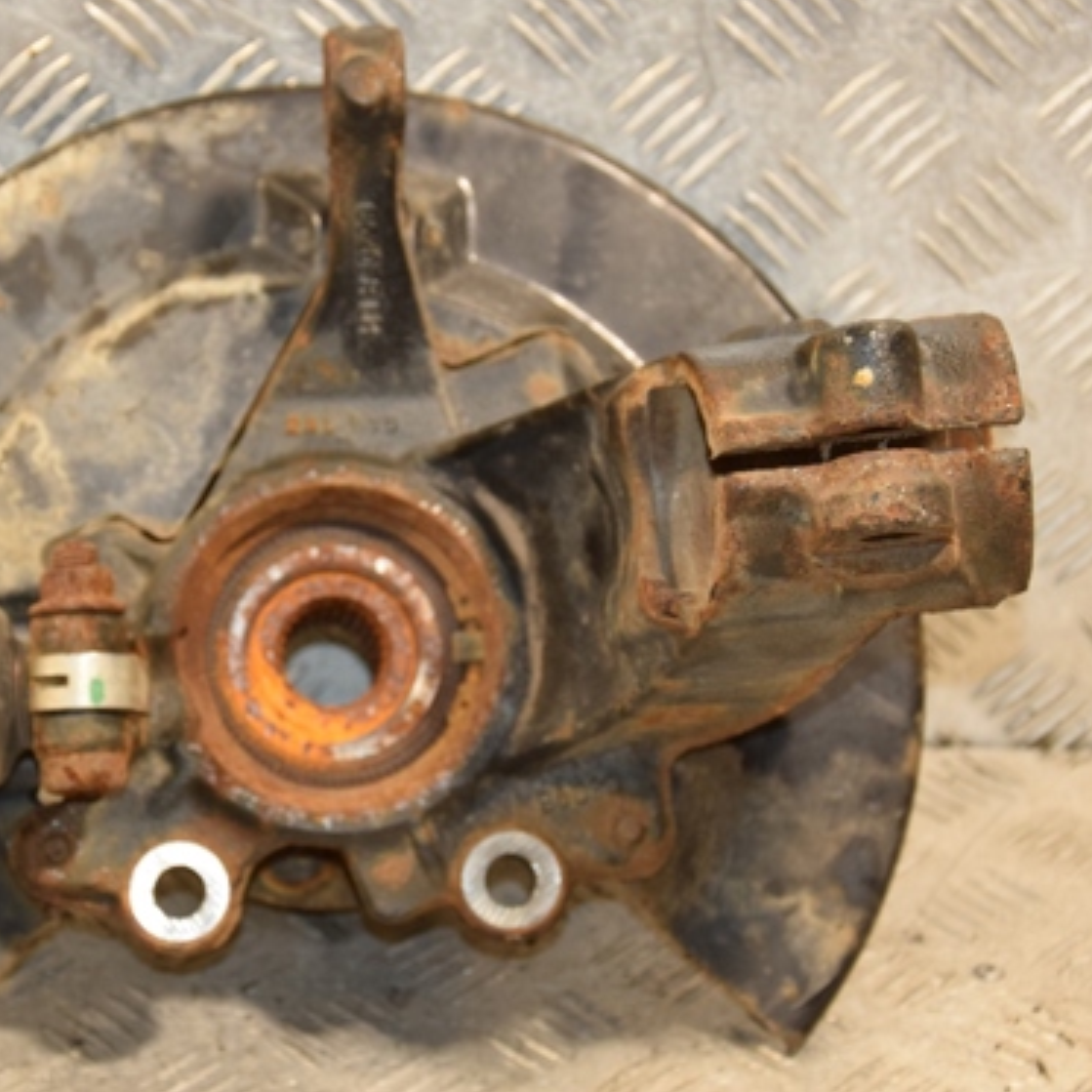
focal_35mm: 105
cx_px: 351
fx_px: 3747
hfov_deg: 16.5
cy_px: 474
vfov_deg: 16.6
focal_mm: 48
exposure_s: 1/125
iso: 800
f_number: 4.8
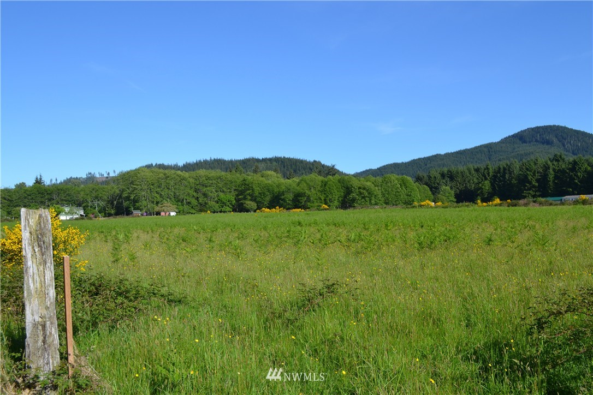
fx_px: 544
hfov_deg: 57.2
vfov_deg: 40.0
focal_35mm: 33
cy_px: 198
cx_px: 296
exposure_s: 1/250
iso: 100
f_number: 8
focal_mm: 22
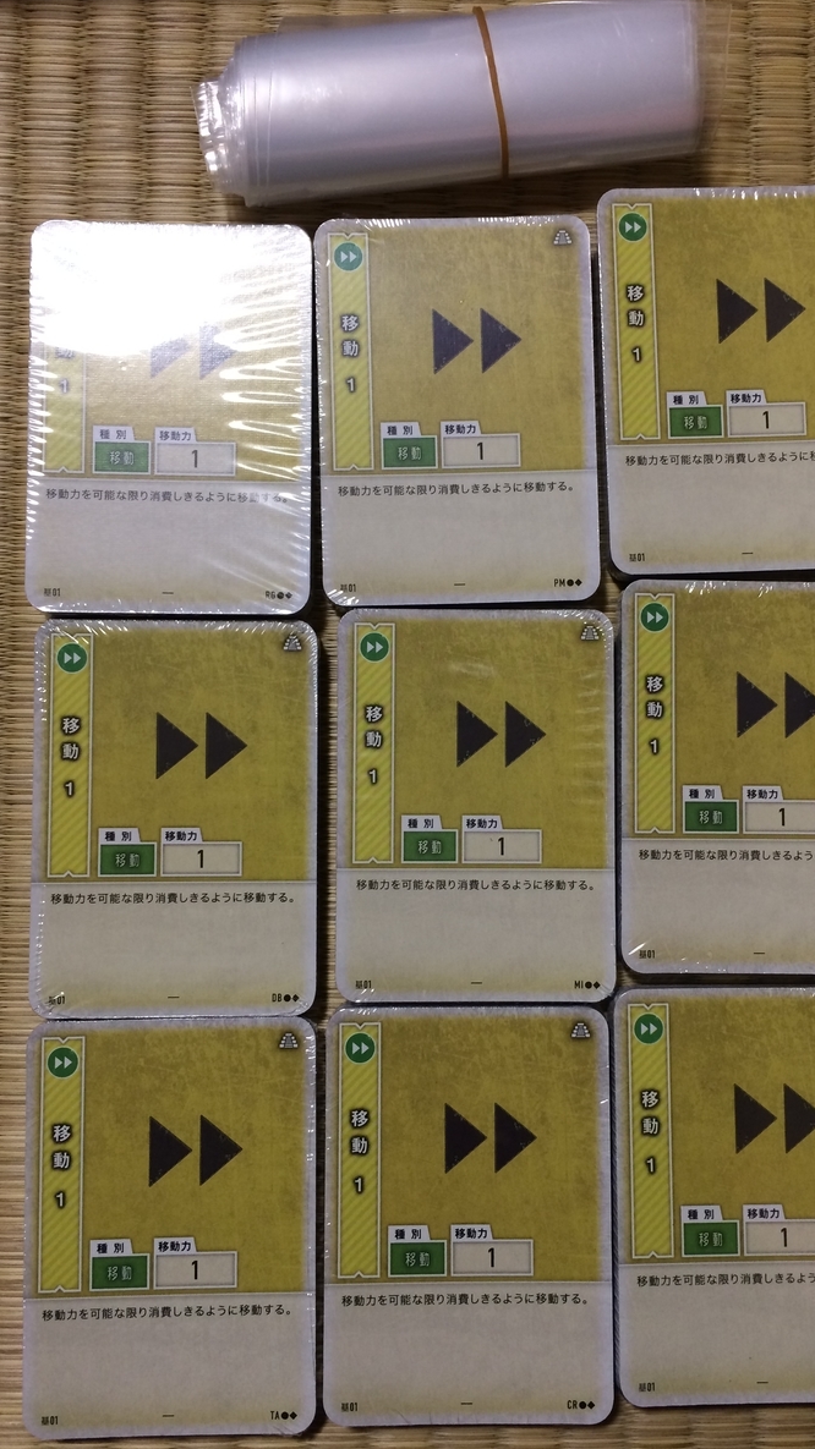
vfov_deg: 61.0
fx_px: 1230
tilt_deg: -85.2
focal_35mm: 32
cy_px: 725
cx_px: 470
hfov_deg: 36.6
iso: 100
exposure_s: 1/30
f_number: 2.2
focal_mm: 4.15
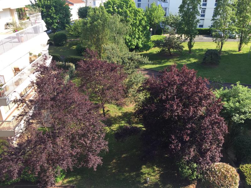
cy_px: 94
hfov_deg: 61.7
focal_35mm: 29
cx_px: 126
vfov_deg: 48.2
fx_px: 210
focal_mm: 4.15
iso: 32
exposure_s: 1/444
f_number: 2.2
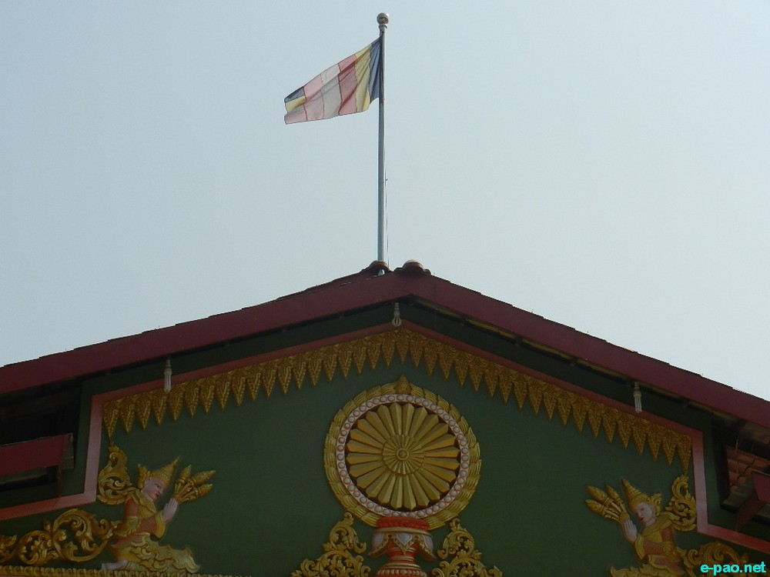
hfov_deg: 25.0
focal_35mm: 78
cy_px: 288
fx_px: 1735
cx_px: 385
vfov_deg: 18.9
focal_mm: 14.1
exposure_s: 1/1600
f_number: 4.8
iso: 160
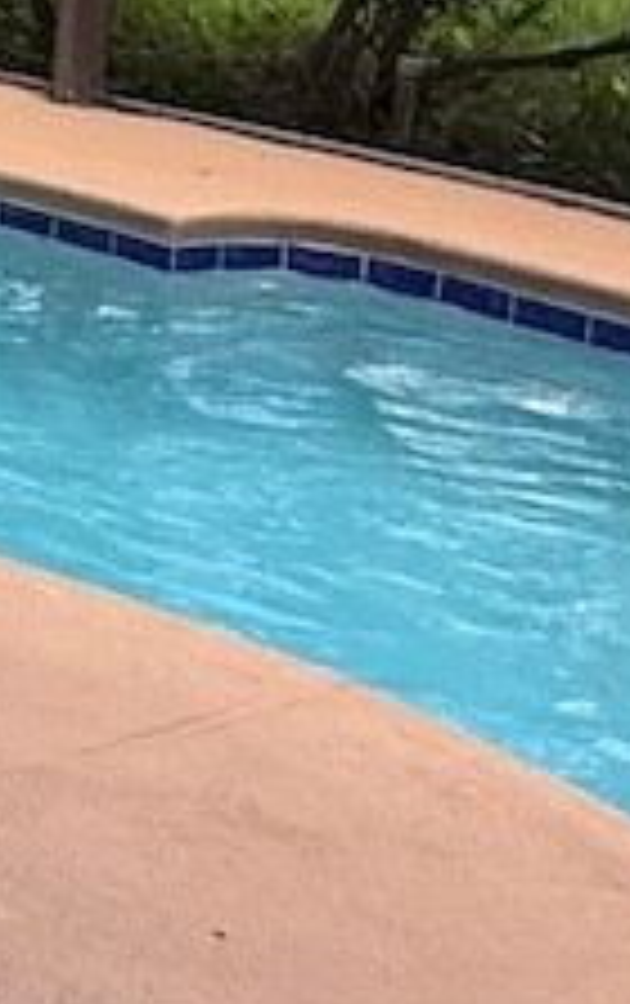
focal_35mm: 85
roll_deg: +0.3
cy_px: -162
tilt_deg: -6.3
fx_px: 2328
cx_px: -1467
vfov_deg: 22.6
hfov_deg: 9.8
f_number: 2.2
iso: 64
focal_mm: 2.22
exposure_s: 1/472
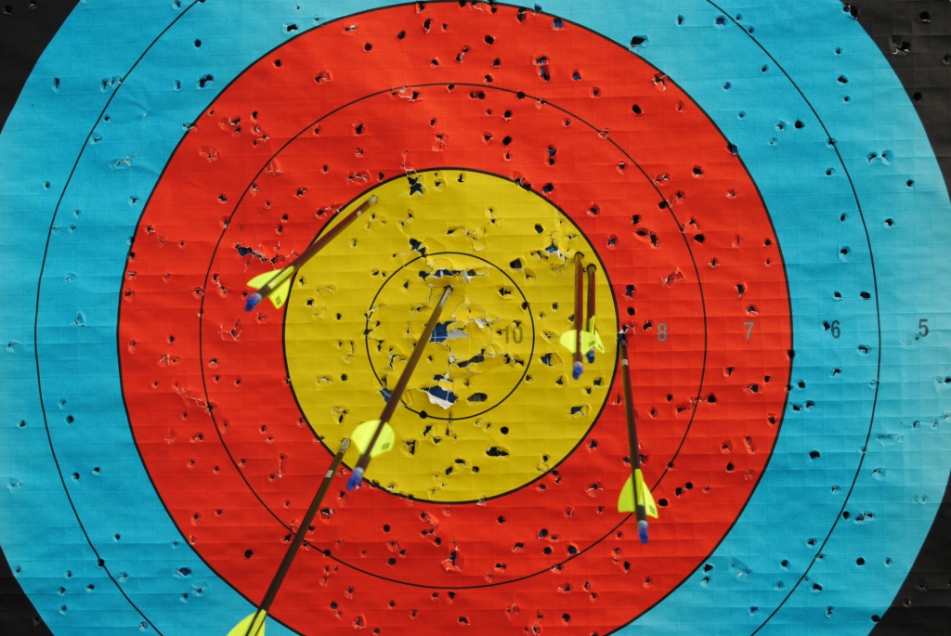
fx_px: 1269
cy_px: 318
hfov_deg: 41.1
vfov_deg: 28.1
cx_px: 476
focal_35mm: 48
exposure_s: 1/200
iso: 100
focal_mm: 32
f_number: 7.1
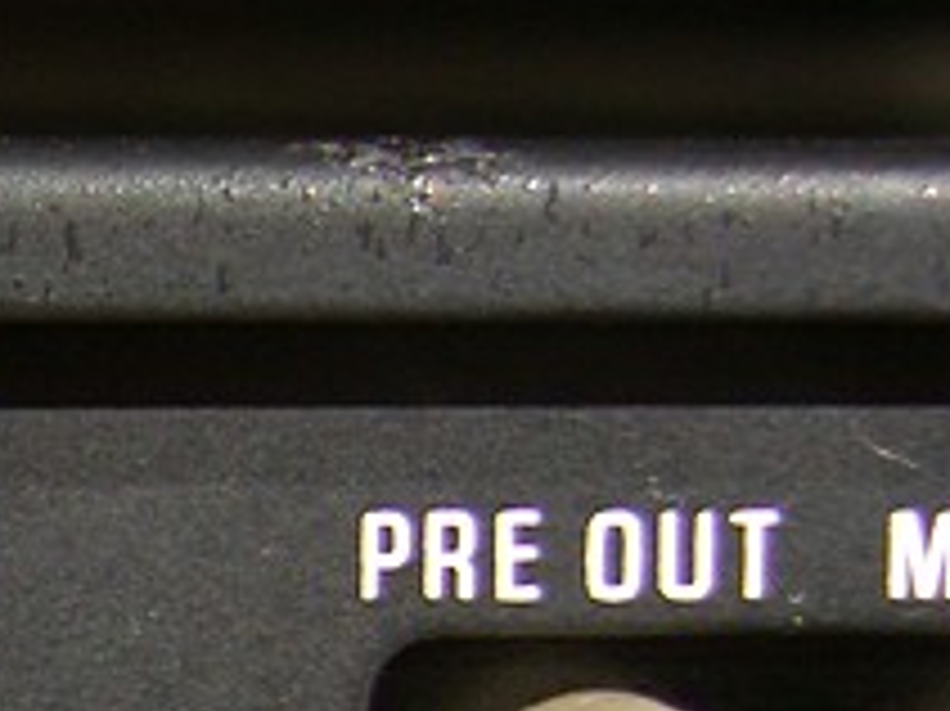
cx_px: -1198
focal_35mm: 237
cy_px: 1246
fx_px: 6501
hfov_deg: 7.8
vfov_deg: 6.1
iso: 50
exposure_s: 1/50
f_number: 2.8
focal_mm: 12.9
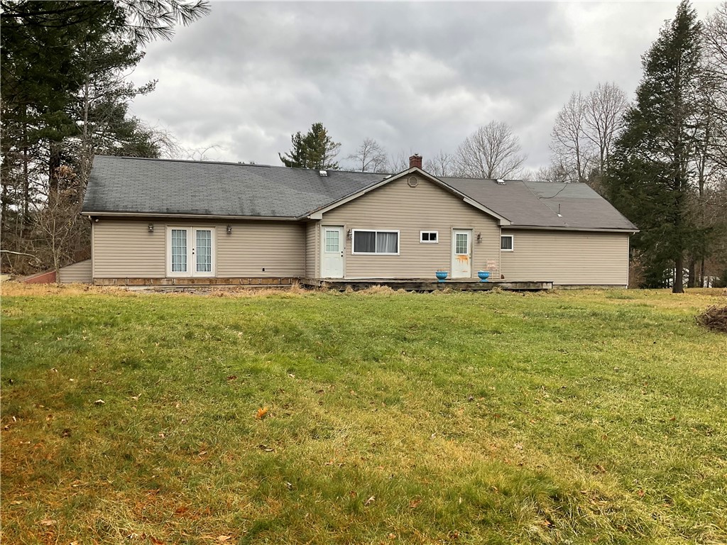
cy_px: 272
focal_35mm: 29
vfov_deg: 48.2
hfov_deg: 61.7
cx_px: 364
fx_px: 609
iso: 16
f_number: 1.8
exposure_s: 1/217
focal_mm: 3
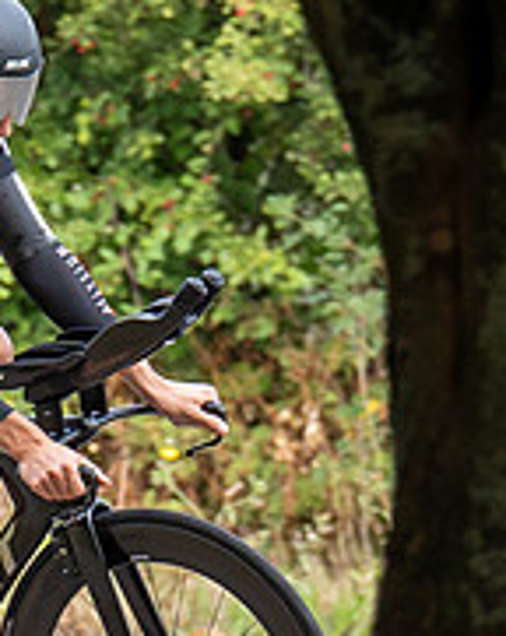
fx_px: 25695
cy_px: 482
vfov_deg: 1.4
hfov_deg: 1.1
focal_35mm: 1368
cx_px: -529
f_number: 4
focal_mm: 200
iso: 640
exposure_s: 1/1000
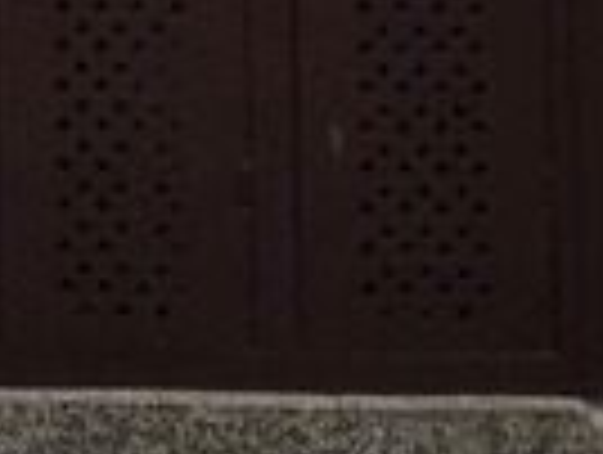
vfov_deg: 8.6
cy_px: -1268
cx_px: -513
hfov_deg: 16.3
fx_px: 1728
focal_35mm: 99
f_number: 2.2
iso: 160
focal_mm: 2.2
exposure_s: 1/60
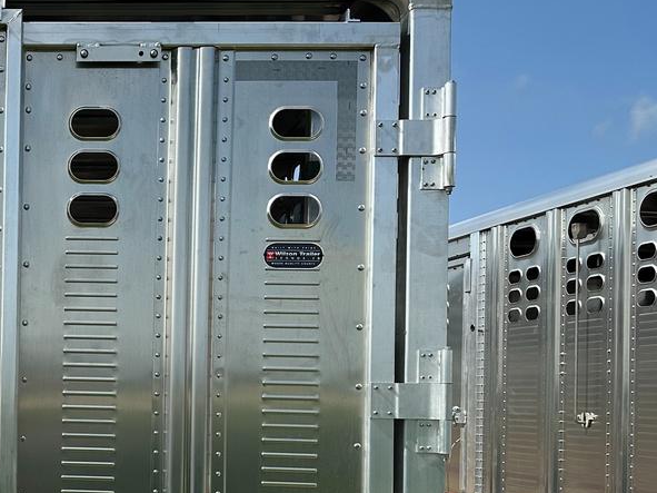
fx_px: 987
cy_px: 379
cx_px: 0
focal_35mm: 52
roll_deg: -1.2
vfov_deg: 27.6
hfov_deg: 33.7
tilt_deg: +1.8
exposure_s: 1/5263
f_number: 1.78
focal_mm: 6.86
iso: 80
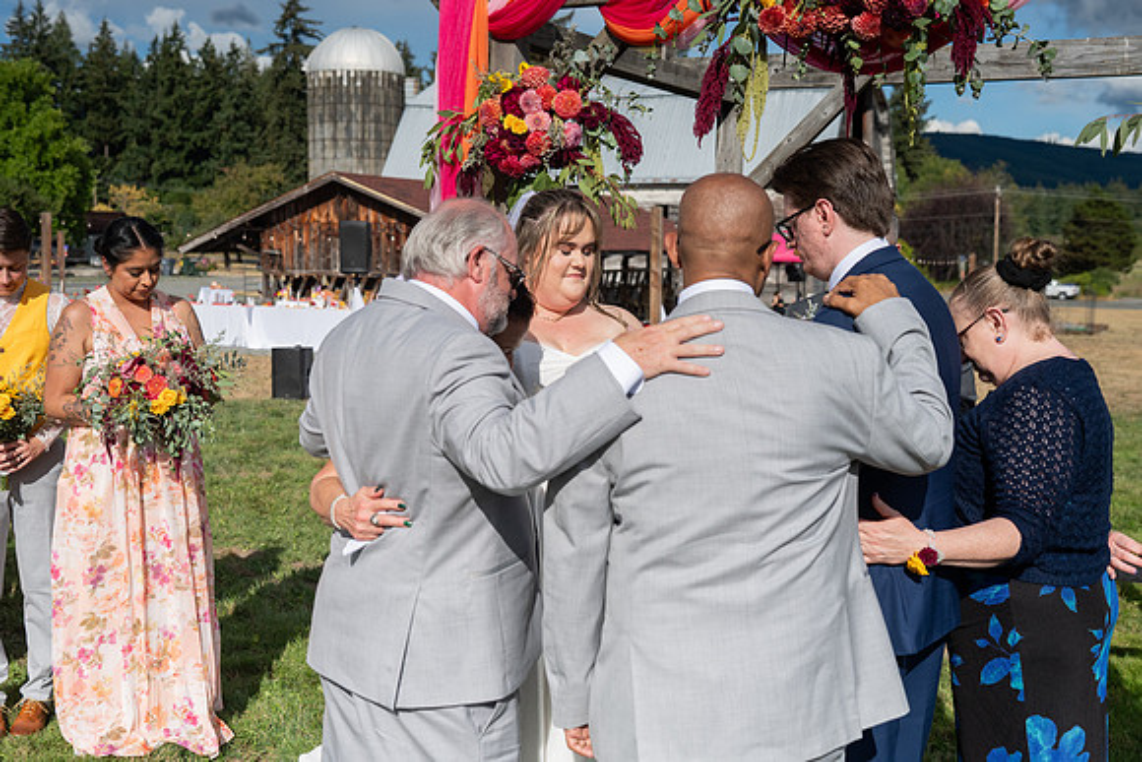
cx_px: 571
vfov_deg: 31.9
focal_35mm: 42
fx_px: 1333
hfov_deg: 46.4
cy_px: 381
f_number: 4.5
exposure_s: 1/8000
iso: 400
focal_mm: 42
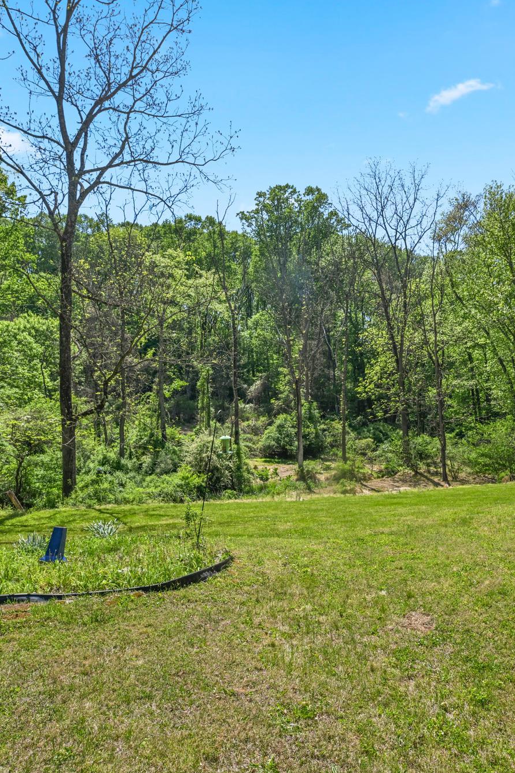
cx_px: 323
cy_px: 392
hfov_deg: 54.4
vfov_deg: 76.1
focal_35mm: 23
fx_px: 494
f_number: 8
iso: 400
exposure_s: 1/800
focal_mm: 15
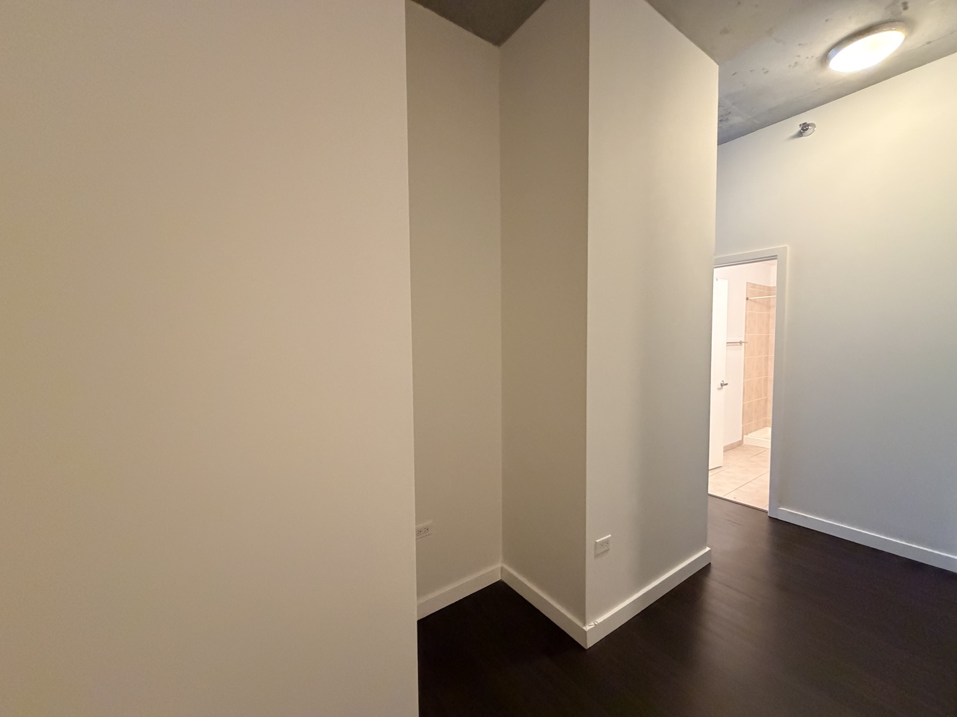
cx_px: 478
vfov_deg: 85.7
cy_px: 358
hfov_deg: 102.1
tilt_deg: -3.2
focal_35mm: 14
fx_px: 387
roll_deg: -0.4
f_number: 2.2
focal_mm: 2.22
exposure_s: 1/60
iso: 800
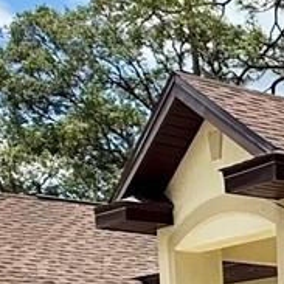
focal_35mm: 108
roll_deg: -0.2
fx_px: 1002
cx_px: 706
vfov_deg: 14.5
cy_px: 484
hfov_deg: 12.3
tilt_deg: -4.6
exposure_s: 1/1312
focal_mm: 2.22
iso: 50
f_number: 2.2
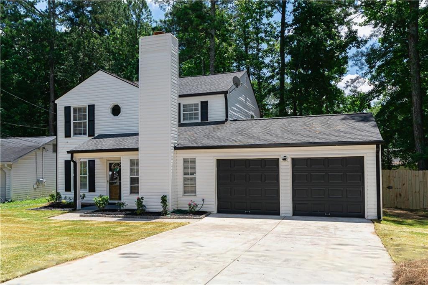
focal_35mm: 30
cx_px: 214
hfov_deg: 61.9
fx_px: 357
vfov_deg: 43.6
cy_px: 142
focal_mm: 20
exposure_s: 1/500
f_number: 8
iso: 200
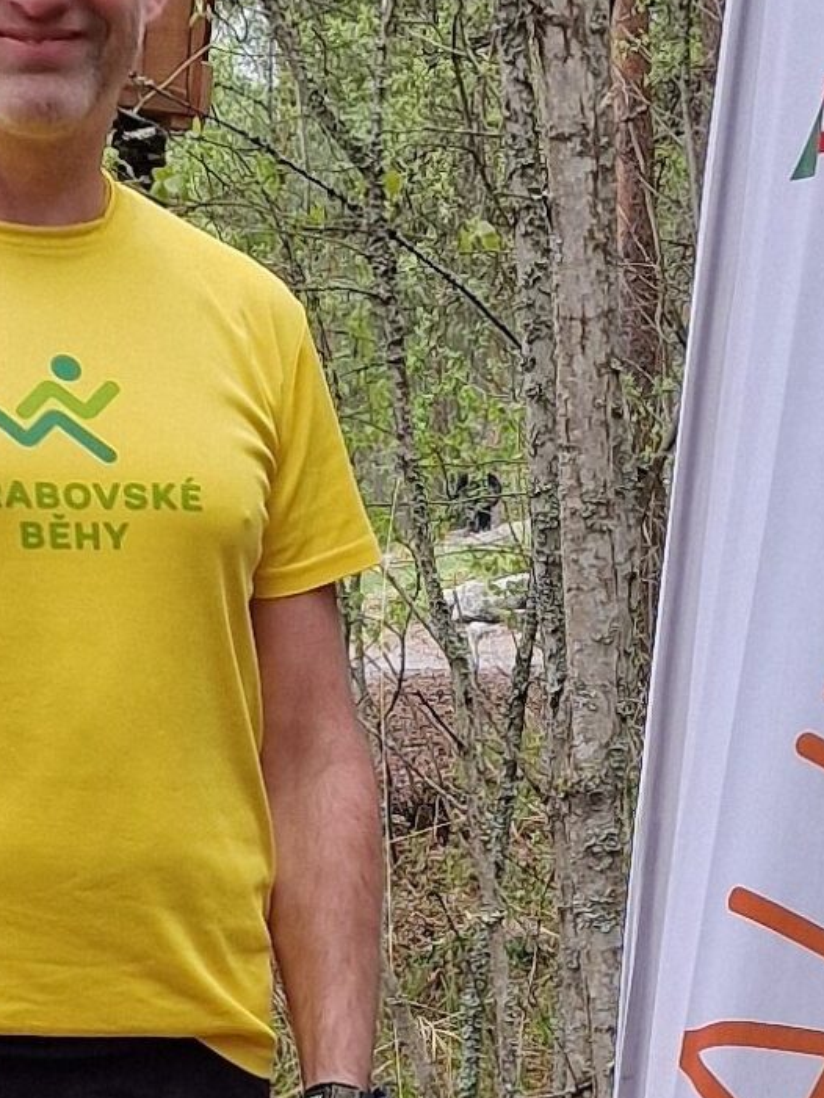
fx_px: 2665
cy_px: 1084
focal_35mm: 84
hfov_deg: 17.1
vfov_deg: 22.4
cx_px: 858
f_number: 1.8
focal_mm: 6.4
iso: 50
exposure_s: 1/180
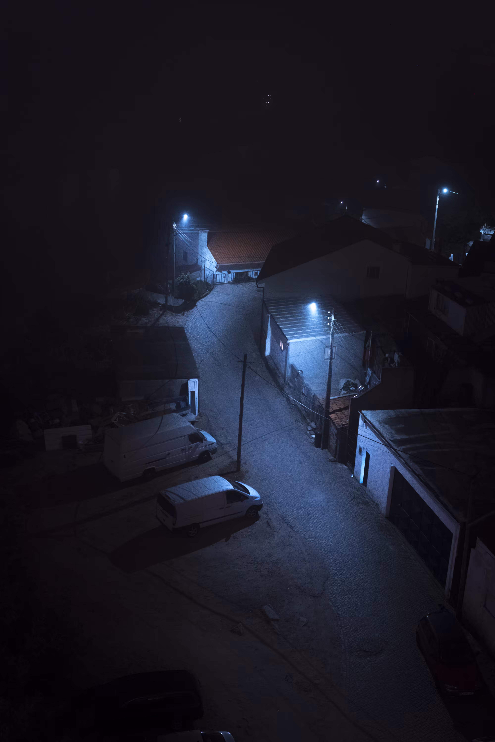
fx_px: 928
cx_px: 248
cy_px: 371
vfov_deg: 43.6
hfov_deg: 29.9
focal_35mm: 45
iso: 3200
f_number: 3.2
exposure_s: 1/20
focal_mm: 30
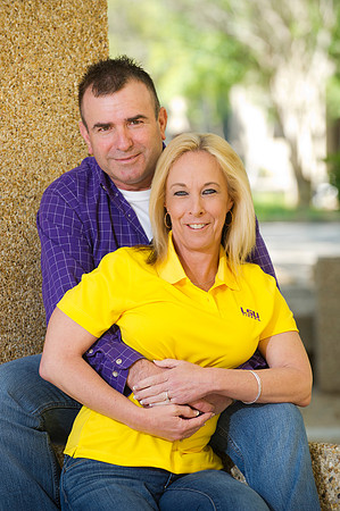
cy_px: 256
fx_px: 2272
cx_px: 170
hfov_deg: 8.6
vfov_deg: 12.9
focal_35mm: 160
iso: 400
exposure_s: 1/160
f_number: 4
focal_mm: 160
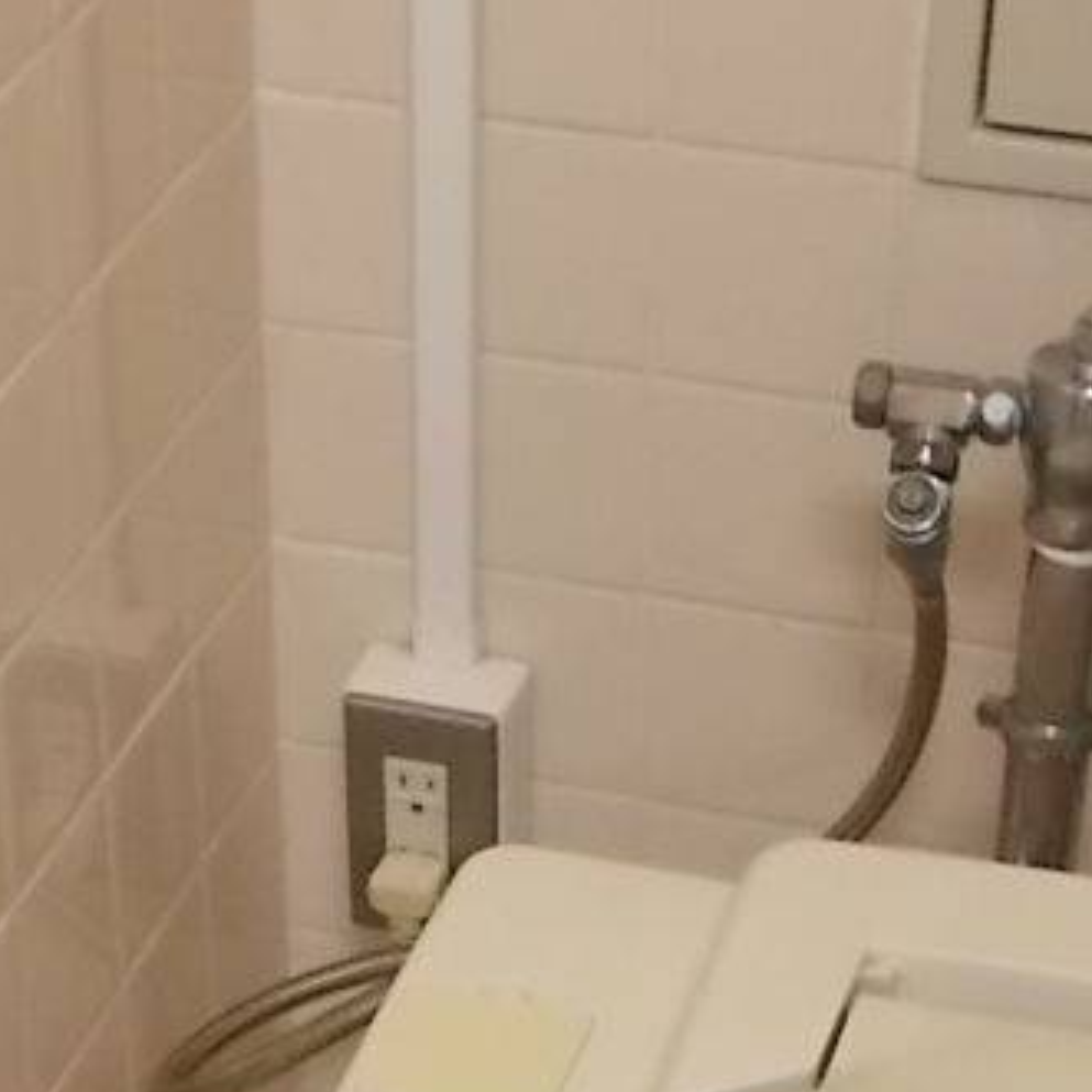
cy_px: 1471
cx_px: 485
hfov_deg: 15.7
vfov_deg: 14.9
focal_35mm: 111
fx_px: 3962
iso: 200
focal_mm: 4.6
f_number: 3.2
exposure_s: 1/25
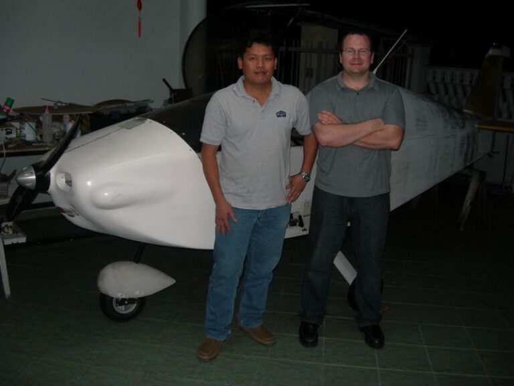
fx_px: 564
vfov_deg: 37.7
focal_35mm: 38
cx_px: 257
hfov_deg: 49.0
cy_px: 193
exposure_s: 1/60.1
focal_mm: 7.8
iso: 78
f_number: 2.8
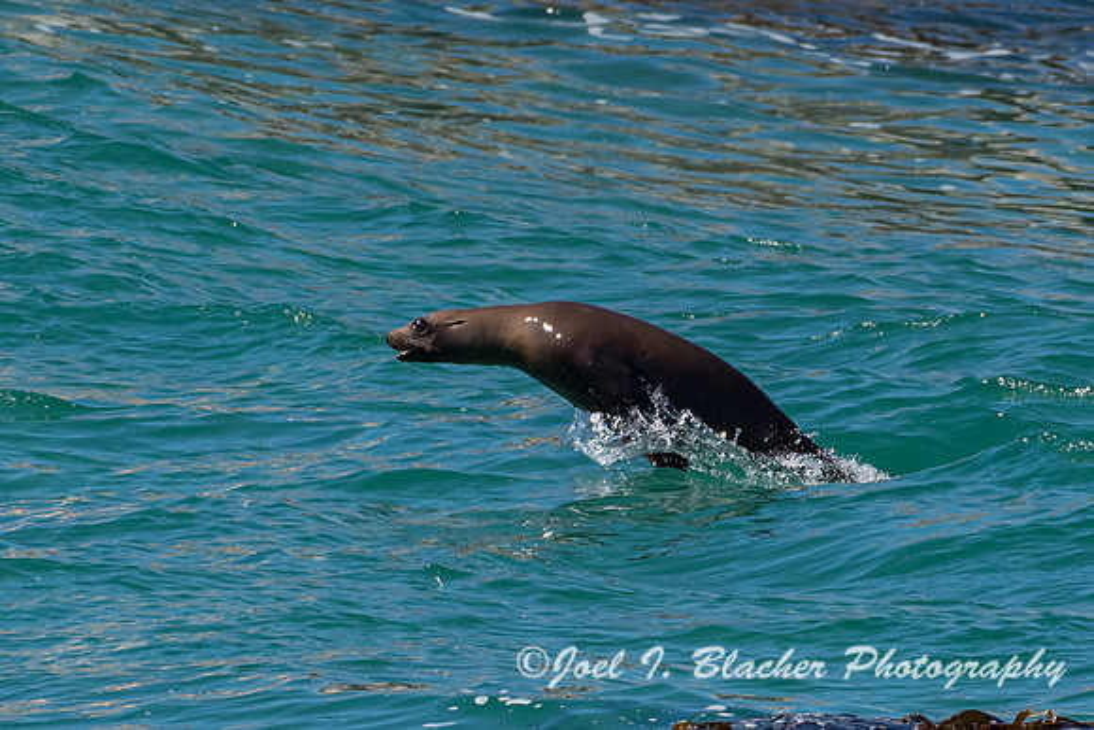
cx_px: 547
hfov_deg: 2.7
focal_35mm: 750
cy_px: 365
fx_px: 22796
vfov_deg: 1.8
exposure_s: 1/1600
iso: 400
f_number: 7.1
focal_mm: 500
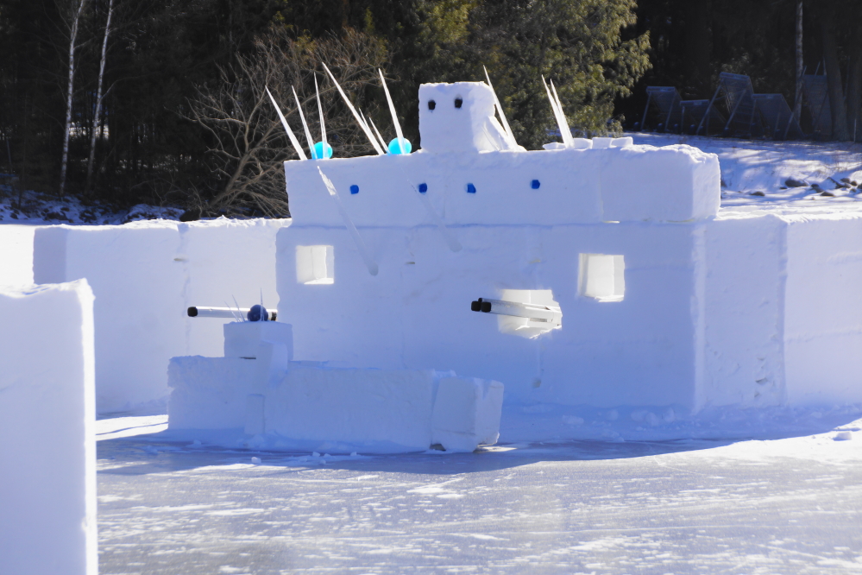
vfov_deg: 9.1
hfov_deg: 13.7
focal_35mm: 150
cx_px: 431
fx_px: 3591
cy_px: 288
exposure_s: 1/160
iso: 100
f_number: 7.1
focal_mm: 100
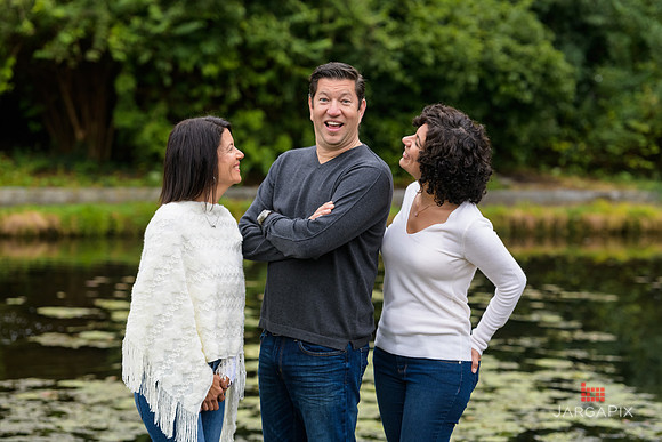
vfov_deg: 10.6
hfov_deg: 15.9
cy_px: 204
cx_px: 356
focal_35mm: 129
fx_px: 2376
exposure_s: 1/400
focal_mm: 120
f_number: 4
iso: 400
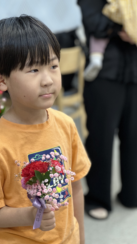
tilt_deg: -14.2
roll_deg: +2.3
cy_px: 122
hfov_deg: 14.4
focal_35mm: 84
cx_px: 47
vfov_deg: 25.3
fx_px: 543
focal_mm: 9
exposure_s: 1/60
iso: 125
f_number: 2.8
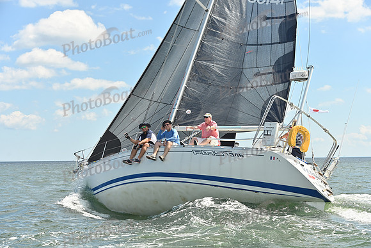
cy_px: 124
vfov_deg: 19.5
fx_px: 722
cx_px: 186
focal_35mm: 70
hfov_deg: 28.8
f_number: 6.3
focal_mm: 70
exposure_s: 1/1250
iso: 250
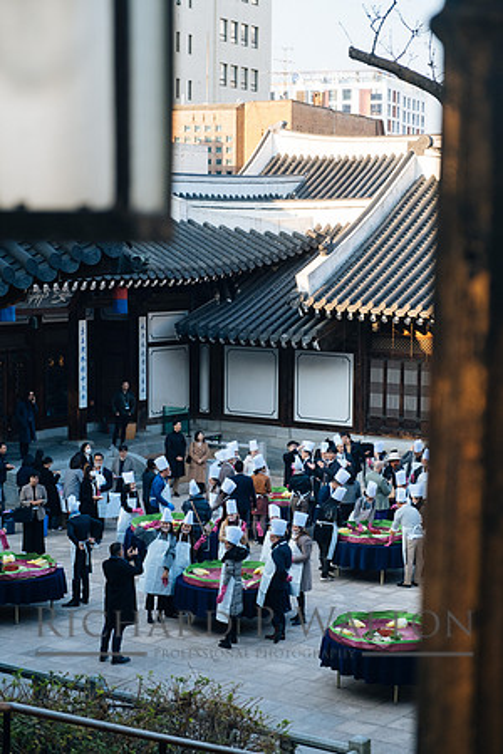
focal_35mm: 71
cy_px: 377
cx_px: 252
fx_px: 1488
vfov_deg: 28.5
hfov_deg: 19.2
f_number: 3.2
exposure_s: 1/500
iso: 800
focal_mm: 47
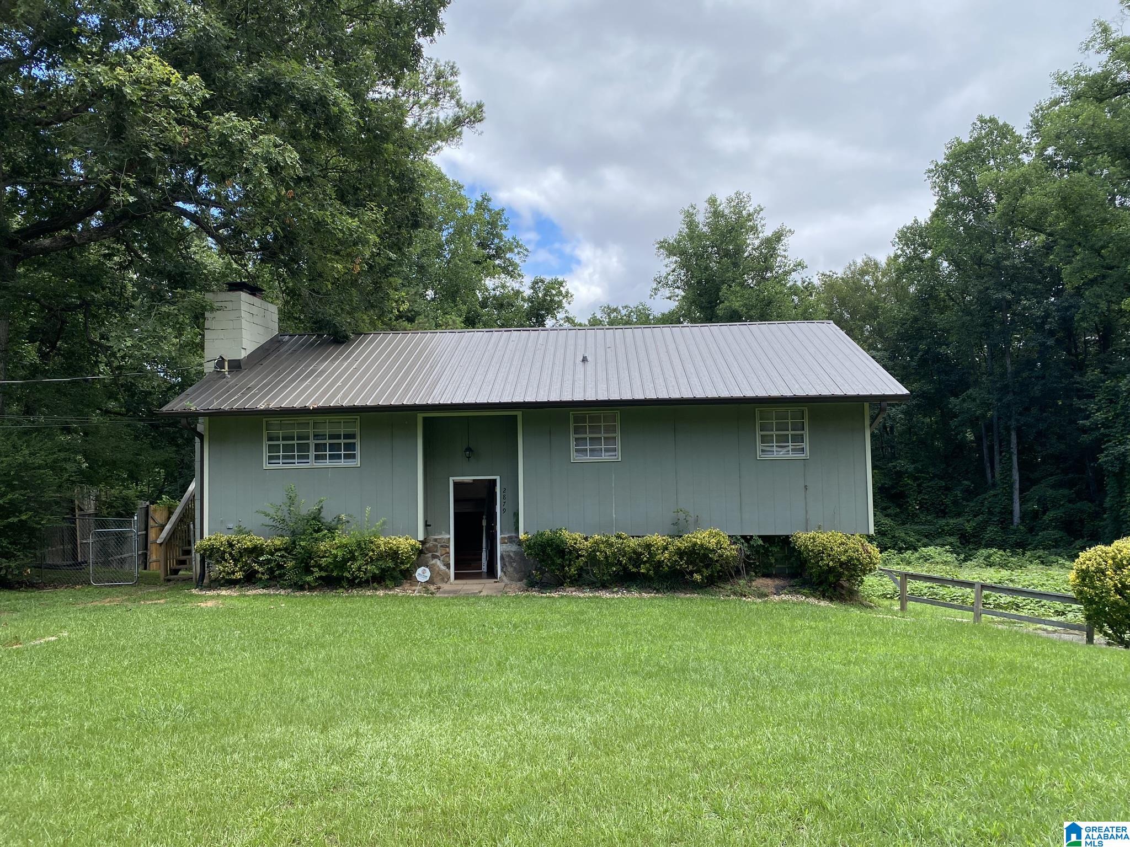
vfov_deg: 53.1
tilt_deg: +2.3
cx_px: 565
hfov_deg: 67.3
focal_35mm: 26
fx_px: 849
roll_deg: +1.6
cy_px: 424
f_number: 1.8
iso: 32
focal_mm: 4.25
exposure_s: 1/1135
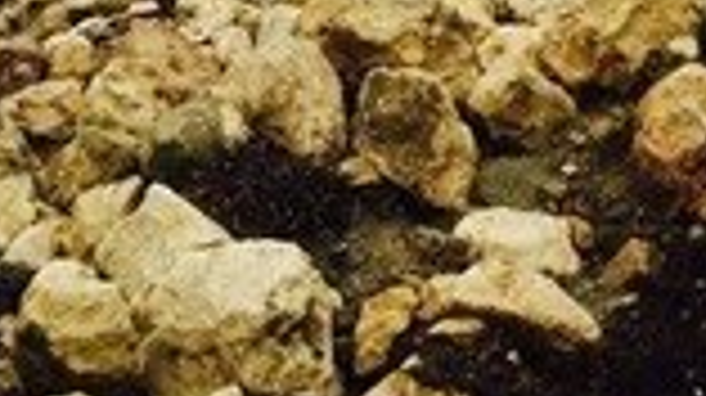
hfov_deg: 21.3
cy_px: -428
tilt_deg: -9.5
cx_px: 490
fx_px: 1870
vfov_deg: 10.9
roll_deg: +1.9
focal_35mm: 100
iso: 32
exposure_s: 1/233
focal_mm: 4.15
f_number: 2.2
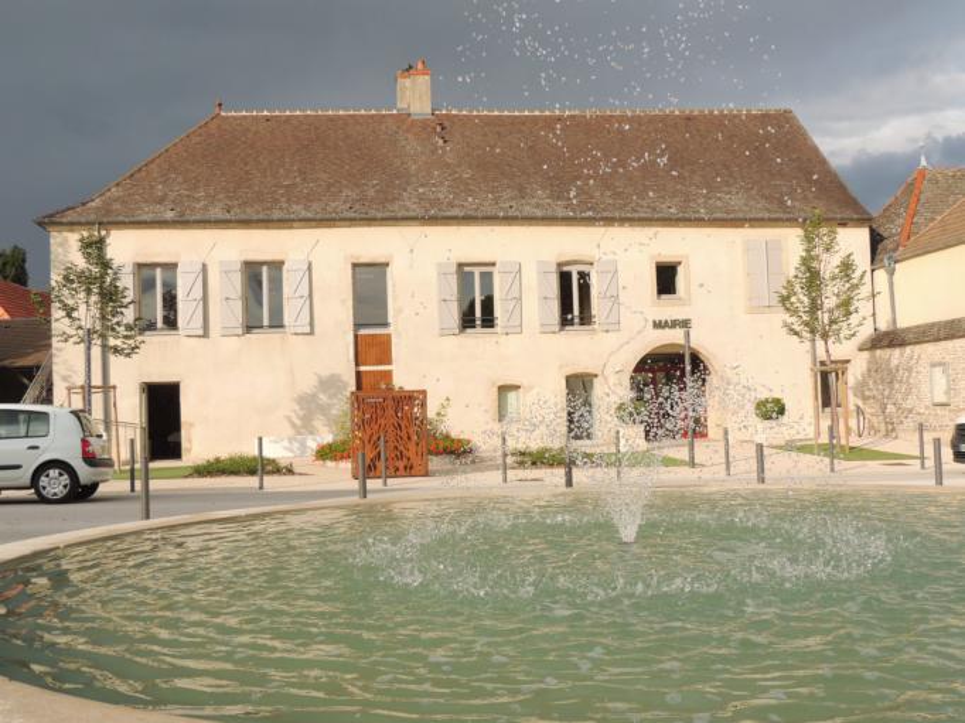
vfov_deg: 40.7
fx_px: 975
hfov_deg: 52.6
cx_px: 482
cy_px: 362
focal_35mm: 35
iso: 100
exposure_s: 1/1000
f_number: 3.3
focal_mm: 6.2
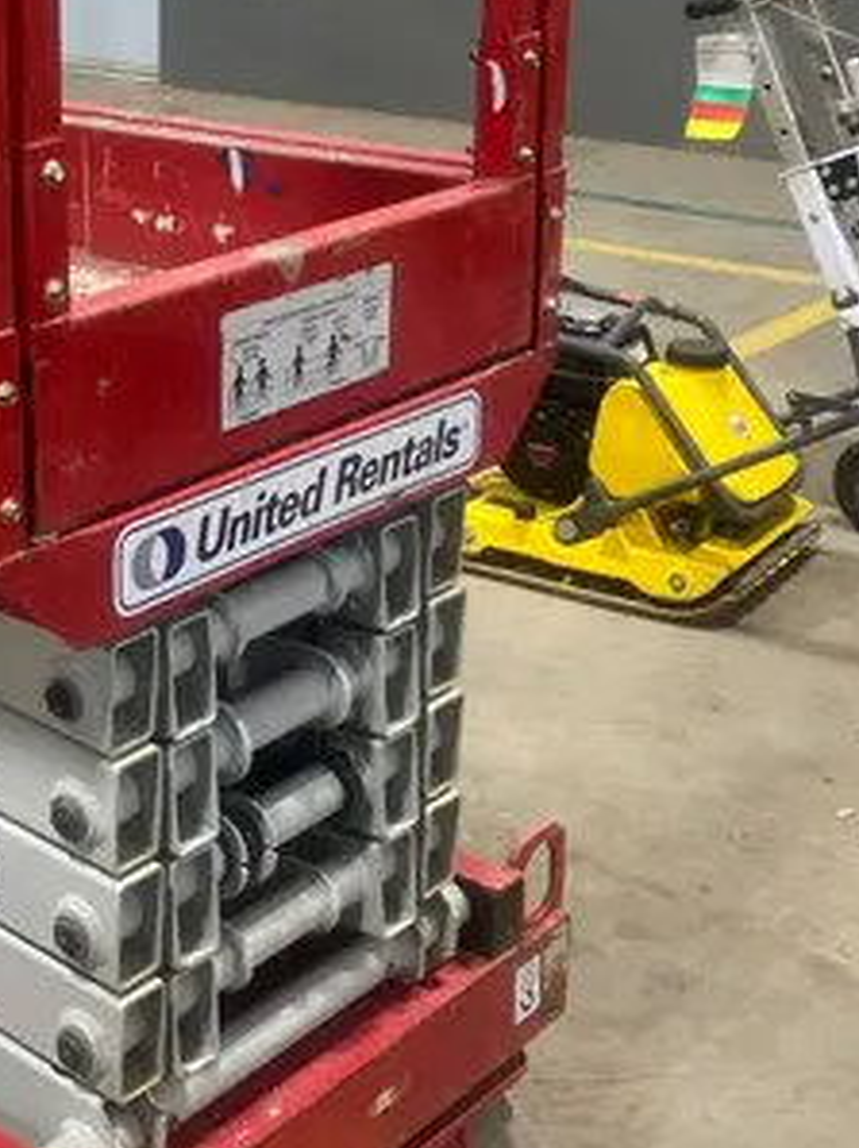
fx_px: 2121
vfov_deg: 29.9
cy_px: 310
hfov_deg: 22.2
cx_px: 46
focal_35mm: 64
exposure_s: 1/60
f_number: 1.8
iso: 200
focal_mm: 4.25
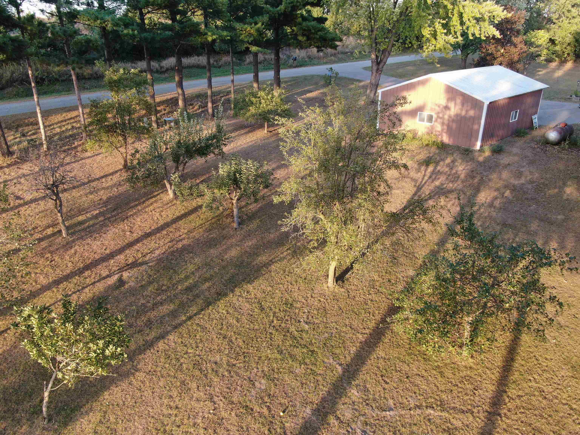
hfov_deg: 71.6
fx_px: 402
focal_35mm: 24
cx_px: 290
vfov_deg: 56.8
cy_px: 218
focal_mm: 4.39
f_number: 2.8
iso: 100
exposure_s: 1/80
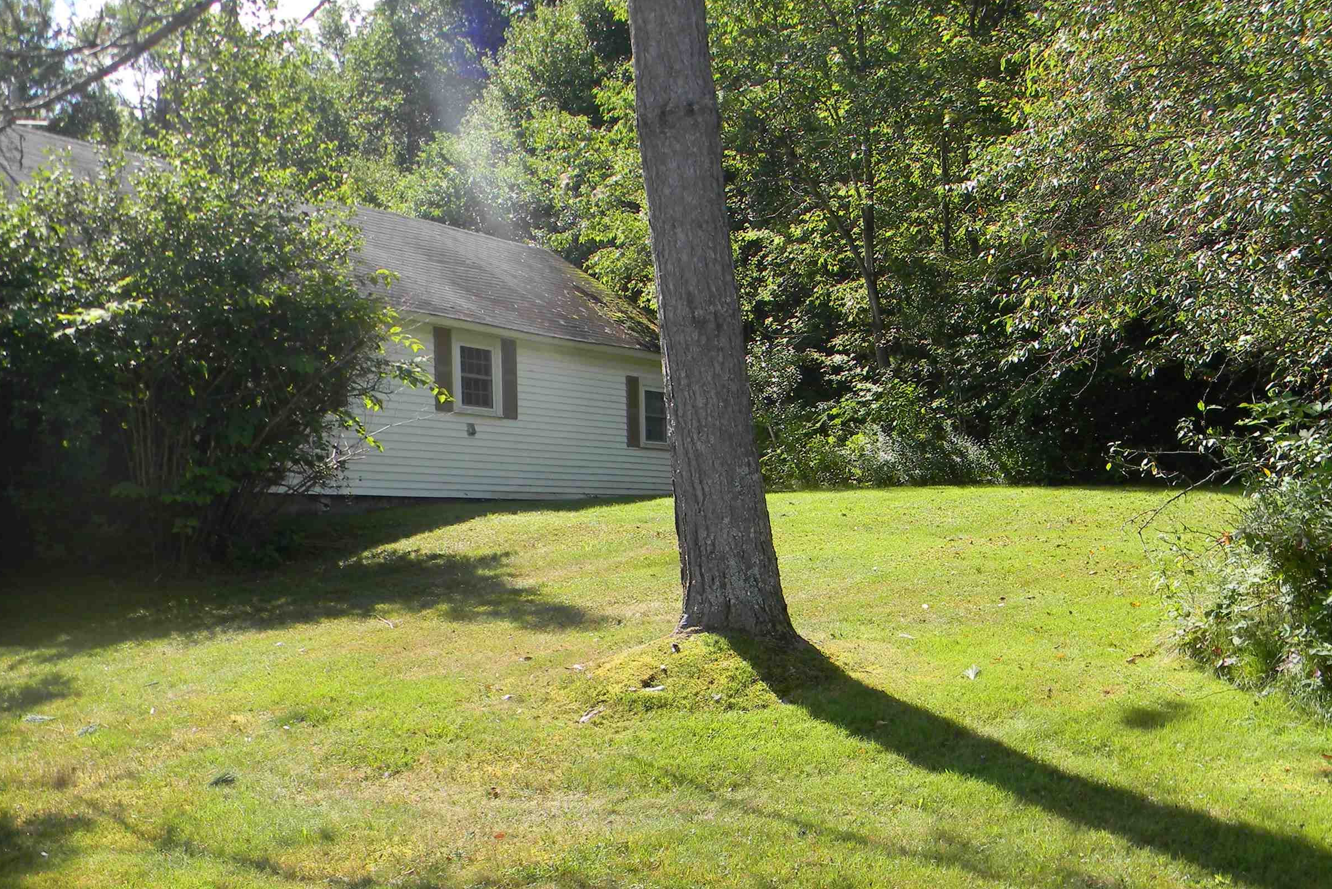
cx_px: 767
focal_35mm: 48
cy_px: 569
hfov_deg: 41.0
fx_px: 1776
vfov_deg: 28.0
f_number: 3.7
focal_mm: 6.4
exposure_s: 1/320
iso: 80
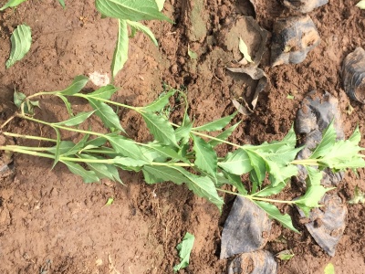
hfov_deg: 32.9
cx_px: 247
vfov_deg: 24.8
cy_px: 51
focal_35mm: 58
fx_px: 612
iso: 32
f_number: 2.2
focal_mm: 4.15
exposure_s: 1/534
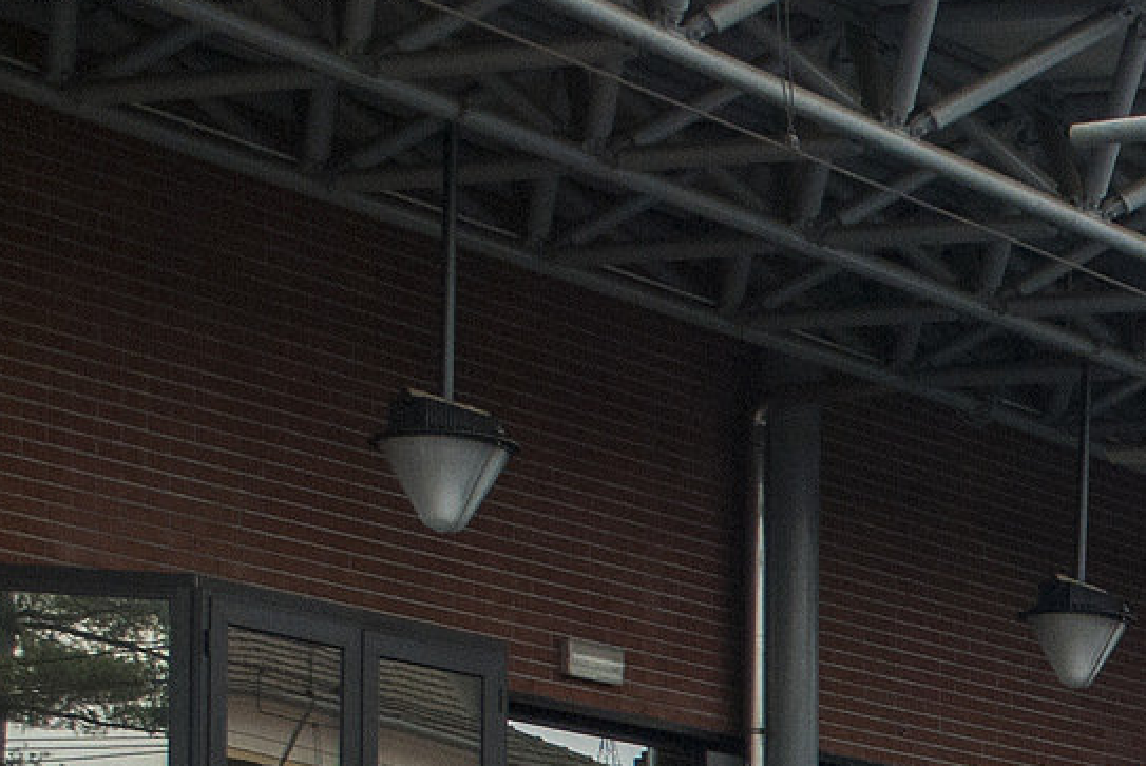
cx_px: 1916
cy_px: 1292
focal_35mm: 138
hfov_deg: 13.6
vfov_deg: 9.6
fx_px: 4396
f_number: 5.6
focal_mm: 26
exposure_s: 1/100
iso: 200
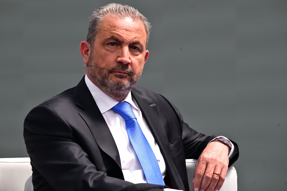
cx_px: 144
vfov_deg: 6.9
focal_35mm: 200
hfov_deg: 10.3
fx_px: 1594
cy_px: 96
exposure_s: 1/400
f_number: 7.1
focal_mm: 200
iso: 400
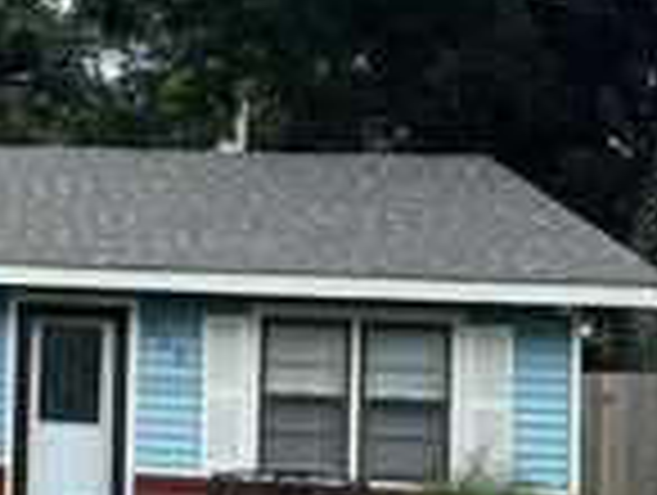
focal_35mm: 82
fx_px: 1559
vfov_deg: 18.0
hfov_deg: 20.4
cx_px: -324
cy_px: 317
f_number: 1.78
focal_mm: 6.76
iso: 80
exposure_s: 1/2710
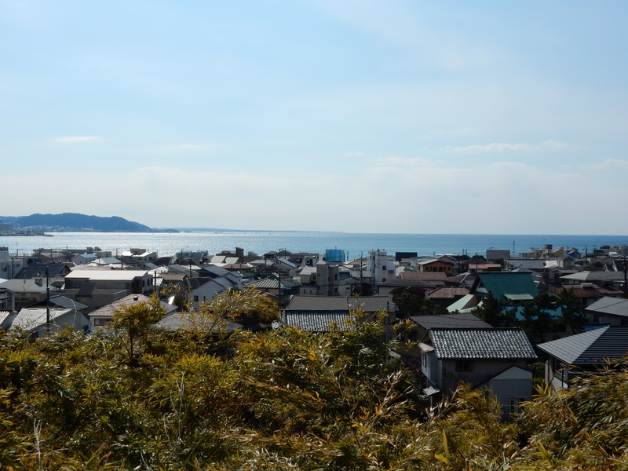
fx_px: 780
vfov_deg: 33.6
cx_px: 314
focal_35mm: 43
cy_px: 236
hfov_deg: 43.9
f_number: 4.8
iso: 125
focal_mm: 7.6
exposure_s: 1/2000
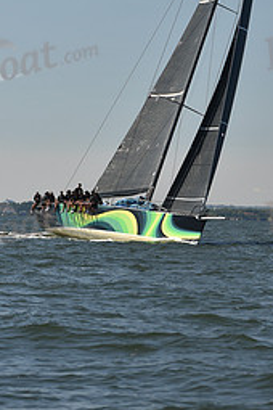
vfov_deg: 9.4
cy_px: -32
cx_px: 182
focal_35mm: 216
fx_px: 2457
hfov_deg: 6.4
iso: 250
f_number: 4.5
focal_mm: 95
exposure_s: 1/800
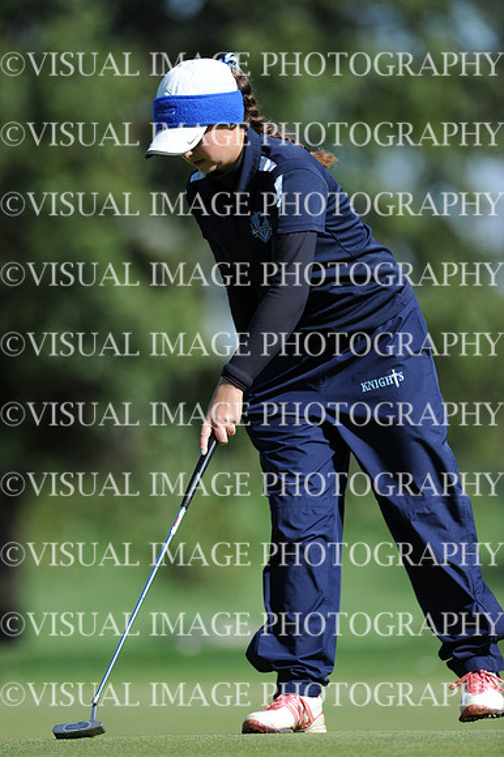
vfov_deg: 5.2
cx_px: 252
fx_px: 8409
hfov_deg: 3.4
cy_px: 378
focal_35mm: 400
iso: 250
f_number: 4
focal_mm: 400
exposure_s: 1/2500
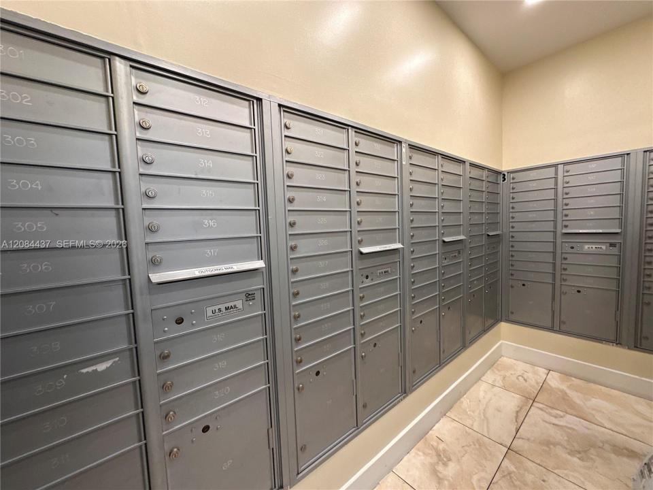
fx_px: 264
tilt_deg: -4.1
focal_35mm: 14
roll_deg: +2.0
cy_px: 245
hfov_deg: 102.1
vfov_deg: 85.7
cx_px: 326
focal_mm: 2.22
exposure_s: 1/60
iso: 200
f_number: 2.2
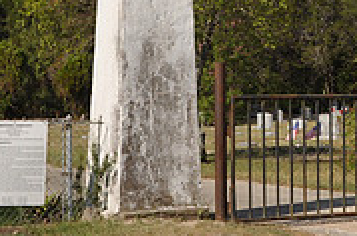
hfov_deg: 14.0
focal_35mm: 147
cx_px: 241
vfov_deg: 9.2
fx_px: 1455
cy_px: -51
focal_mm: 30
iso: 200
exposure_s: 1/250
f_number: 8
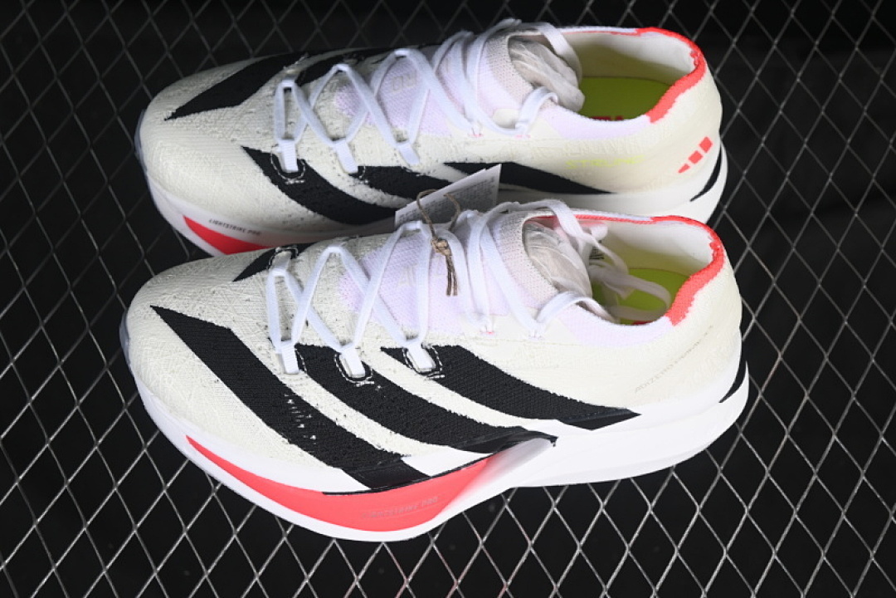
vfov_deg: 18.2
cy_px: 299
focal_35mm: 75
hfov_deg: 27.0
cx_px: 448
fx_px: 1867
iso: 160
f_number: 7.1
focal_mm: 50
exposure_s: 1/80
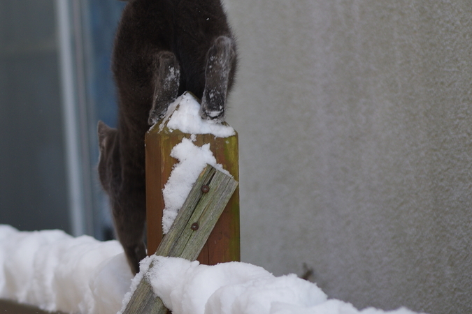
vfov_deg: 3.4
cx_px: 62
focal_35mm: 400
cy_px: 107
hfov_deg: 5.1
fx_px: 5244
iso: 200
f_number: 4.5
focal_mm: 150
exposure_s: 1/200
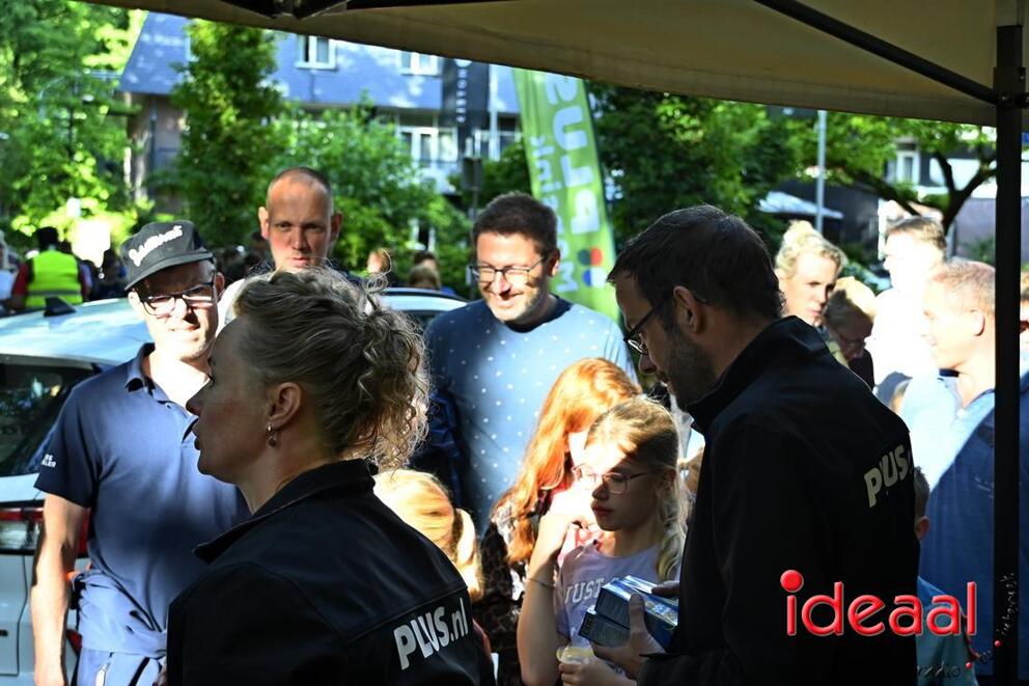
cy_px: 343
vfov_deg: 26.0
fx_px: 1486
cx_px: 514
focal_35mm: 52
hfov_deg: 38.2
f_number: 4.2
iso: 400
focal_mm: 35
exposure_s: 1/160
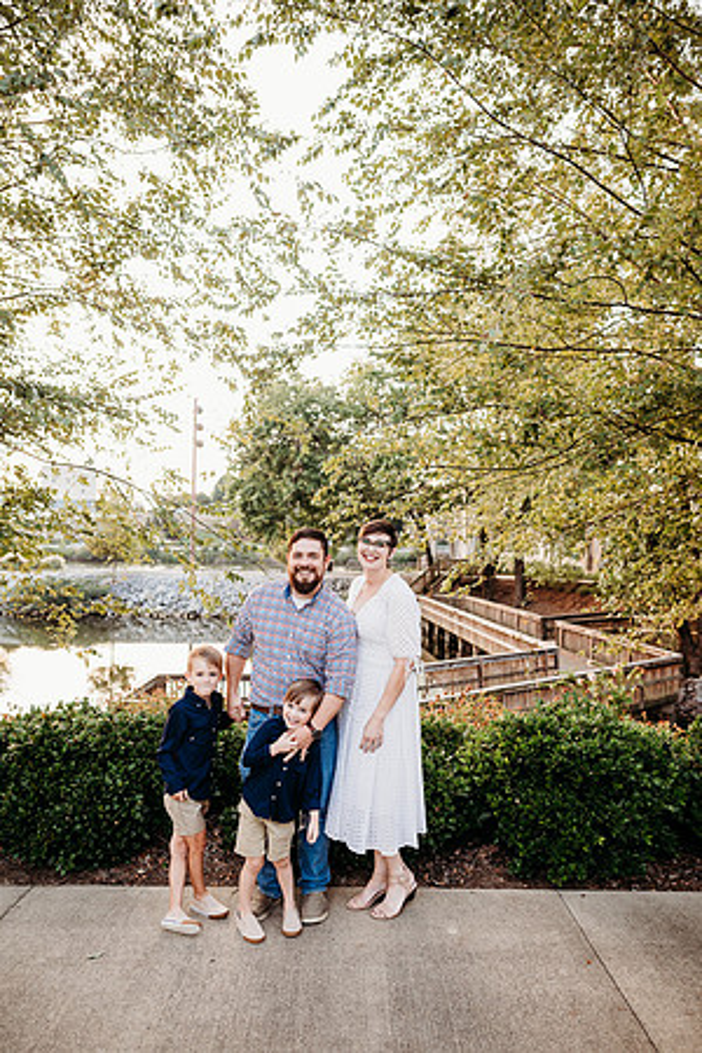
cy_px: 526
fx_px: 702
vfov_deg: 73.7
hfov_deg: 53.1
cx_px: 351
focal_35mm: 24
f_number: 3.2
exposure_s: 1/200
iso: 320
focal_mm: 24
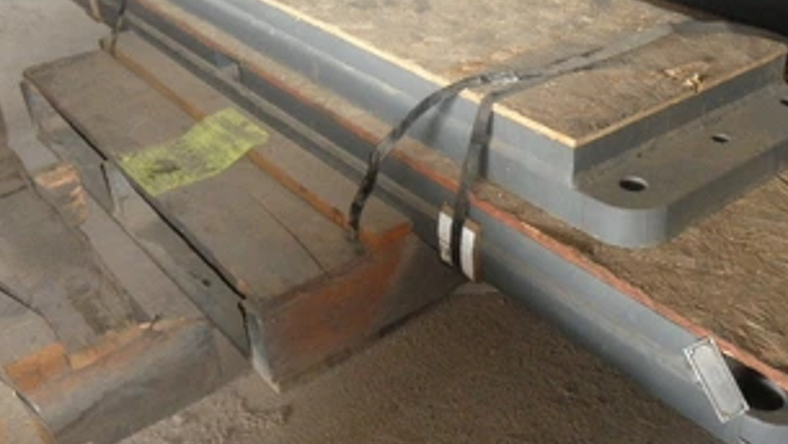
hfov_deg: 49.9
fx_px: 836
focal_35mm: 40
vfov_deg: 29.5
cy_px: 145
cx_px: 496
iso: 320
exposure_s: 1/30
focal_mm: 5
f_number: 3
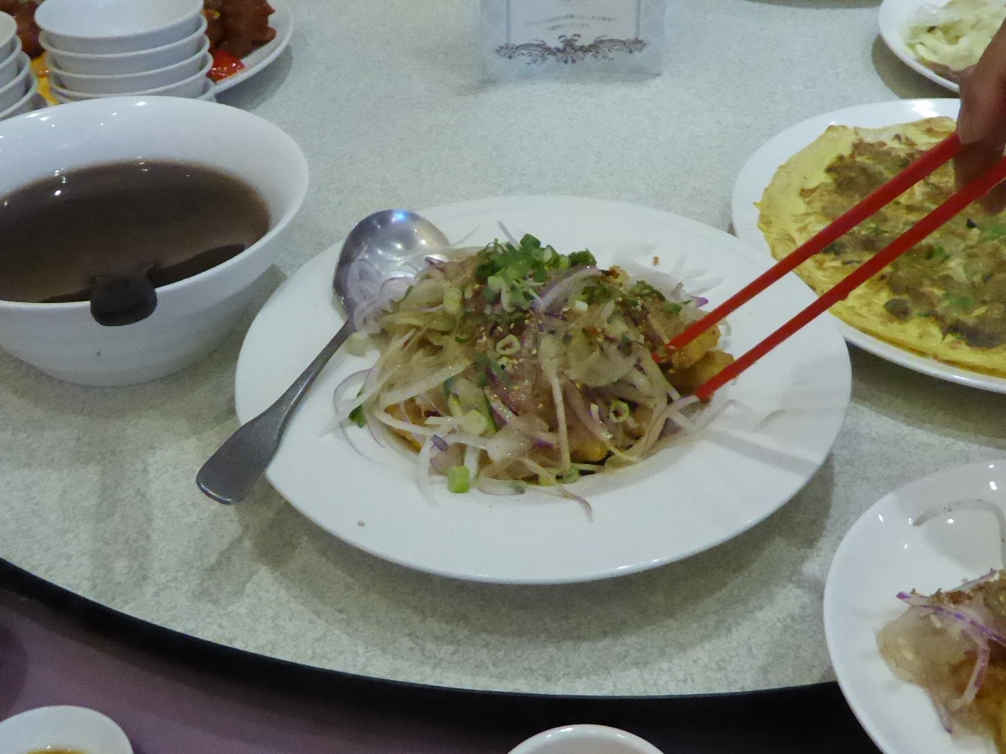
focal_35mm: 46
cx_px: 540
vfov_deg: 31.4
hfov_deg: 41.2
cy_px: 297
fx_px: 1337
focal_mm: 4.3
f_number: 3.3
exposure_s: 1/50
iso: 1600
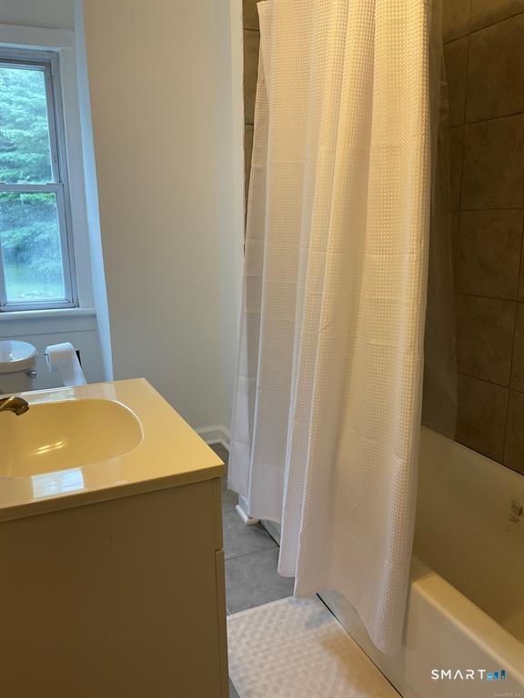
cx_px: 262
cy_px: 349
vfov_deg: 61.7
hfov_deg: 48.2
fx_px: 585
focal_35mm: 29
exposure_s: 1/60
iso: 64
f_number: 1.8
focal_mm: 3
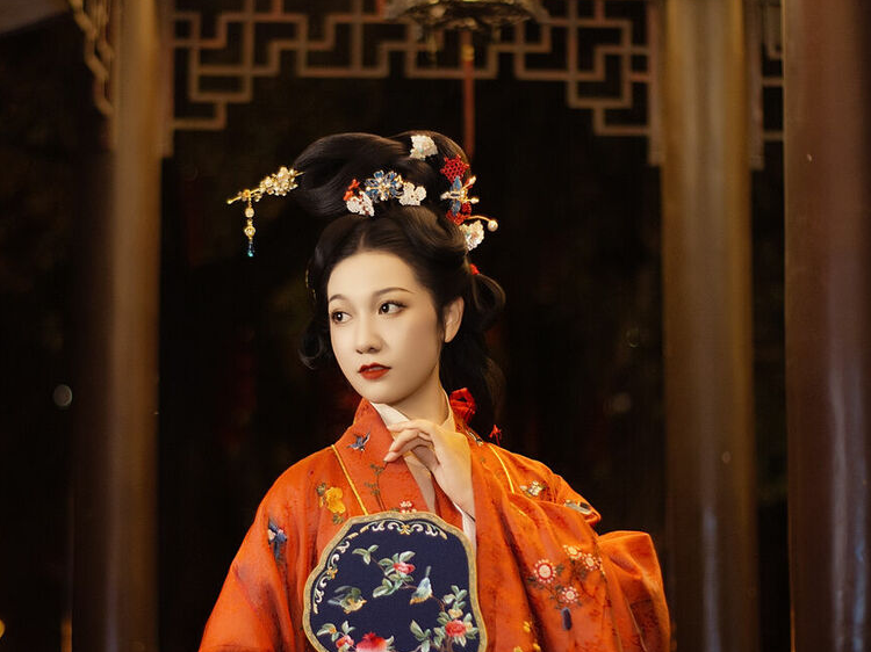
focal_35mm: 99
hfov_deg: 19.8
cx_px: 404
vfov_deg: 14.9
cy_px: 363
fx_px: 2490
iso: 800
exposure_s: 1/125
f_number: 2
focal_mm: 50
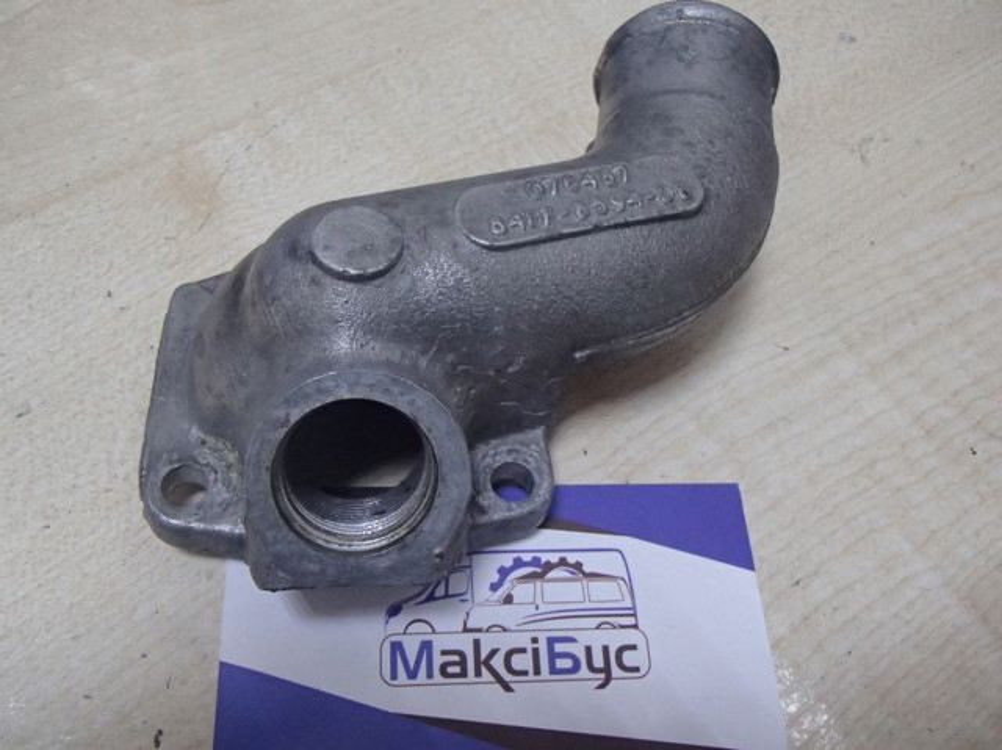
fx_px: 1070
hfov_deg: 50.2
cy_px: 375
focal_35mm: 37
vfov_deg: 38.6
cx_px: 501
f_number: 4.7
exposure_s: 1/50
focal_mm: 6.64
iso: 800
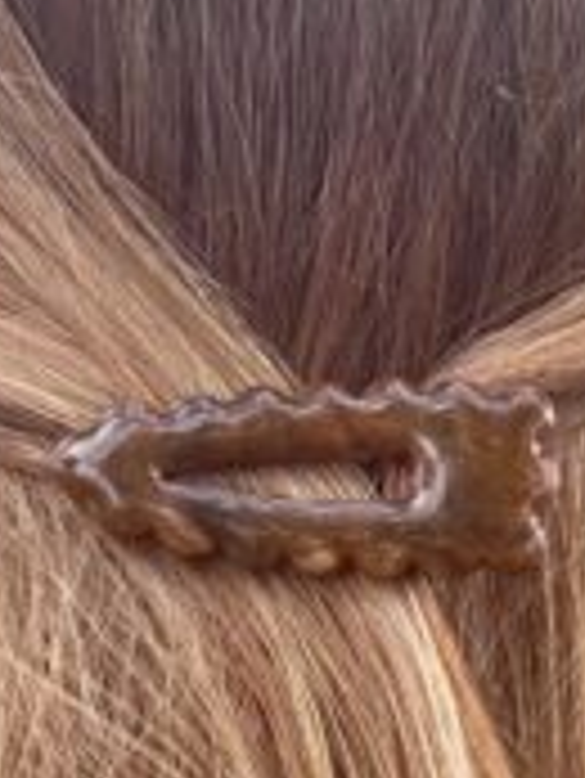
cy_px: 859
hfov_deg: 12.4
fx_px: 2701
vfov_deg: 15.9
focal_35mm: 120
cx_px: 346
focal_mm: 5.7
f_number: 1.5
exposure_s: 1/614
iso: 50
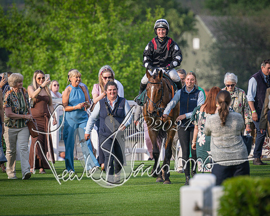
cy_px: 101
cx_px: 159
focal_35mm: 557
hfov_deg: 3.5
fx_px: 4452
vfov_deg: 2.8
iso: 400
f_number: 4
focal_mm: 250
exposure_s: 1/1600
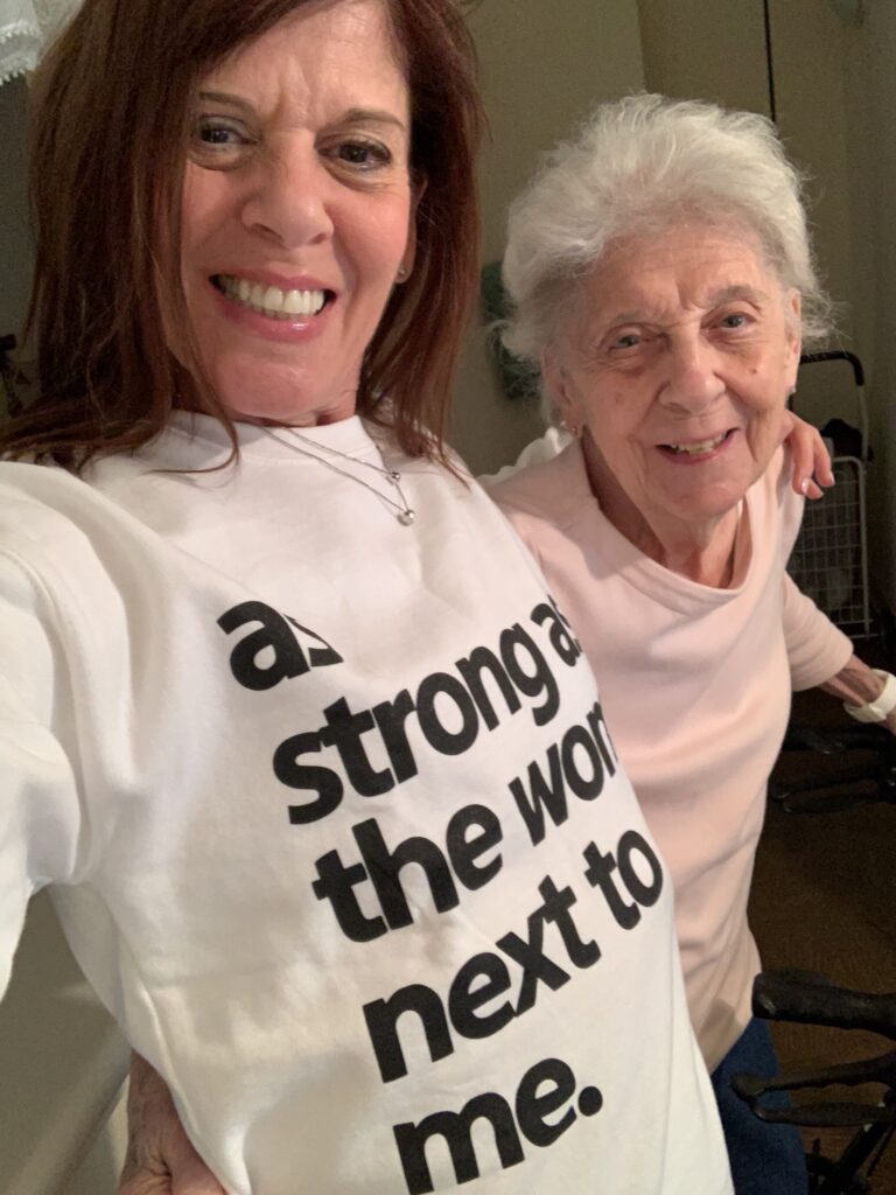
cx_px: 448
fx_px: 1104
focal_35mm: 32
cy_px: 598
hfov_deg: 44.2
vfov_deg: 56.8
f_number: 2.2
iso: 320
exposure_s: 1/30
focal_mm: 2.87
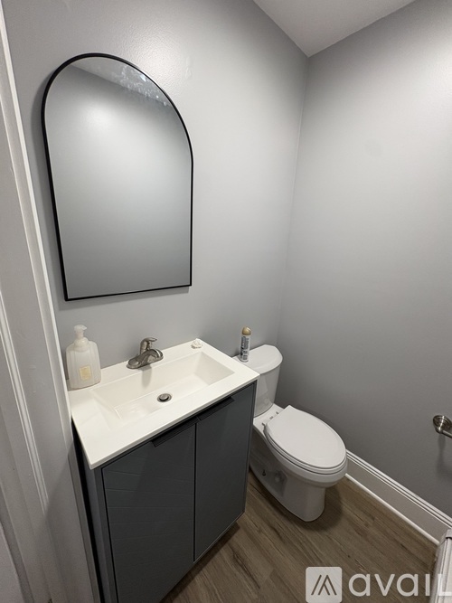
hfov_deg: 85.7
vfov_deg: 102.1
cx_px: 226
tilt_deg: -17.1
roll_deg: -2.2
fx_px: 244
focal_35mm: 14
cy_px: 302
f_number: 2.2
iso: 125
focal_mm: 2.22
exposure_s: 1/60
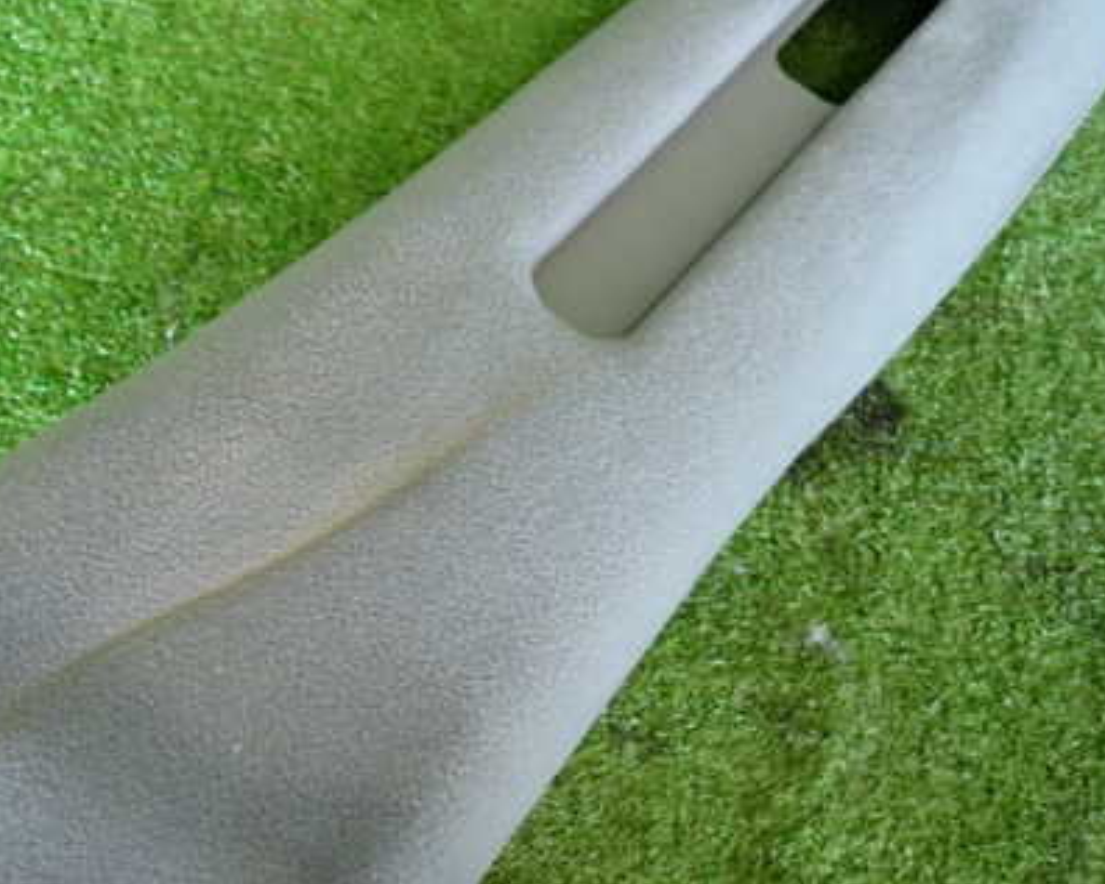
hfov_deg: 47.8
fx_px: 1210
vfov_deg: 39.9
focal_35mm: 37
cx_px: 321
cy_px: 555
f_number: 2
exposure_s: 1/40
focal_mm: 4.5
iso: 200
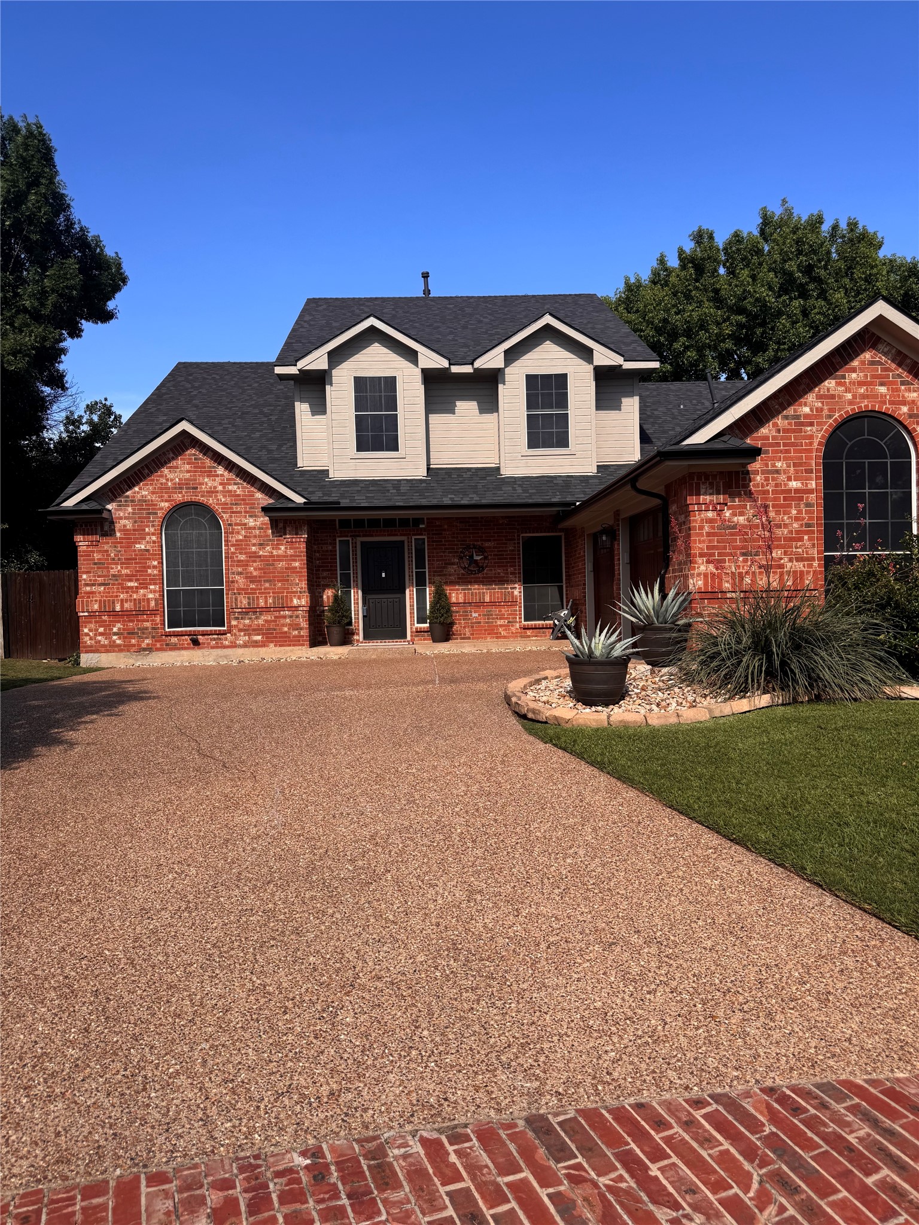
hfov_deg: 56.8
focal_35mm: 24
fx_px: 850
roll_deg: +1.6
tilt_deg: +0.9
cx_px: 460
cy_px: 612
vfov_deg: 71.6
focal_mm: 6.76
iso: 80
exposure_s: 1/3247
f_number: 1.78
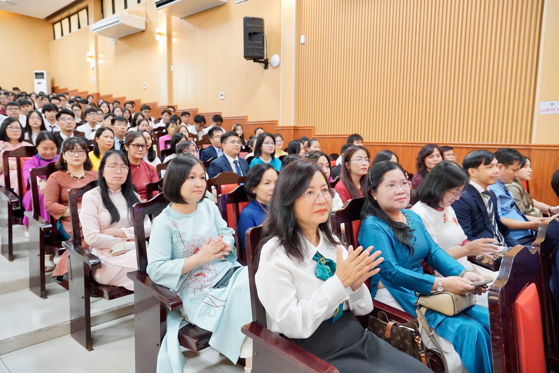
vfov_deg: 50.4
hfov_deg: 70.4
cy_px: 186
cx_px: 280
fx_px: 396
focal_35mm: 26
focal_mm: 17
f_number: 4.5
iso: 2500
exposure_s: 1/60
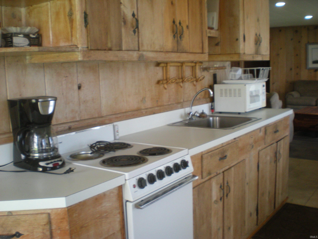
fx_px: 349
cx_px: 159
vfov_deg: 37.7
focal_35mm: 38
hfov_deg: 49.0
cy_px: 120
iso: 200
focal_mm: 6.3
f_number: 3.1
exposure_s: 1/34.8
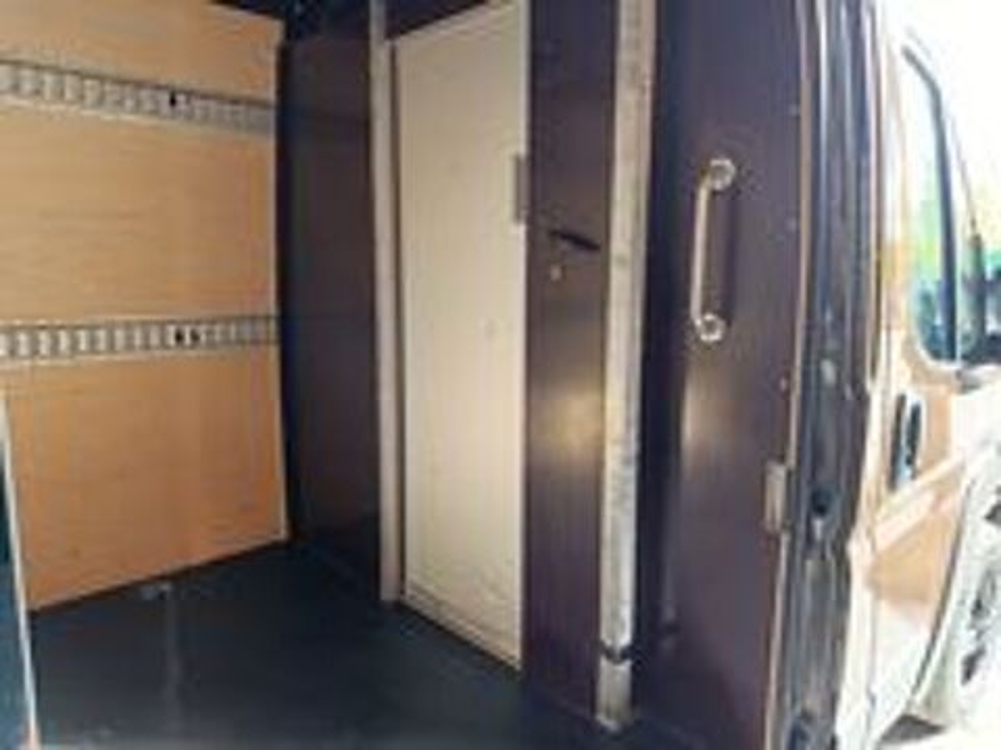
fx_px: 694
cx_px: 500
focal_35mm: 24
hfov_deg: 71.6
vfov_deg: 56.8
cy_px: 375
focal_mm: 5.24
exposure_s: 1/100
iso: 374
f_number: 1.7
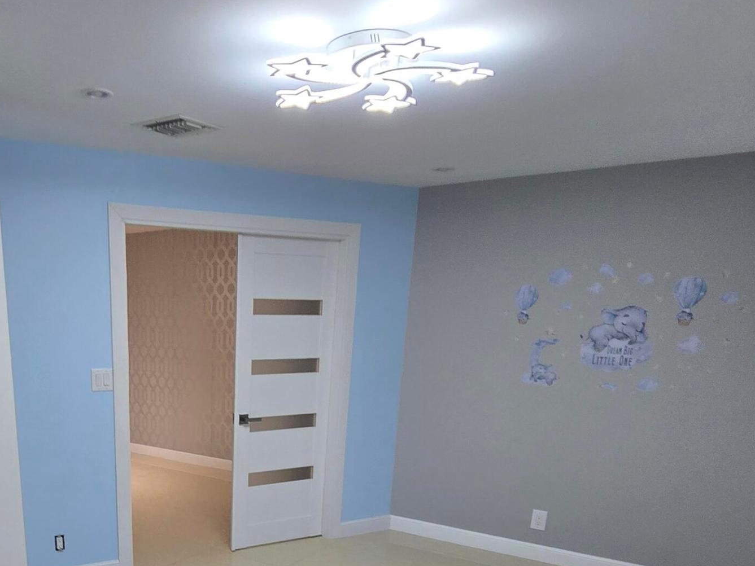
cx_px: 212
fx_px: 611
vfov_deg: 44.7
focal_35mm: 28
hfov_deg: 60.8
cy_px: 521
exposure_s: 1/60
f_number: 2.2
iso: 100
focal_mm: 2.2
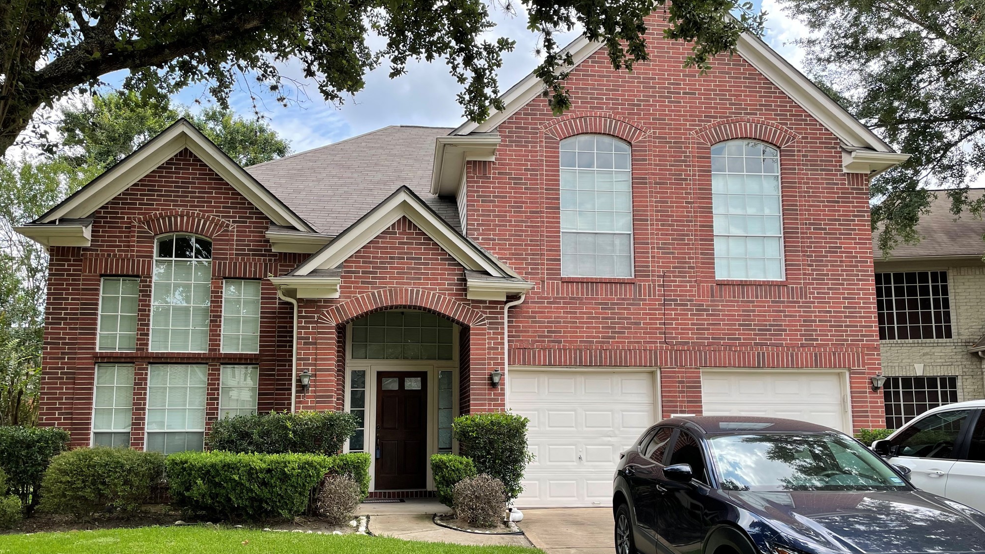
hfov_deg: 66.1
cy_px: 337
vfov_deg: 40.0
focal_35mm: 29
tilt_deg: +8.0
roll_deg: +0.8
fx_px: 757
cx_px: 492
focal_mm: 4.2
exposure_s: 1/734
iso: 32
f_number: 1.6
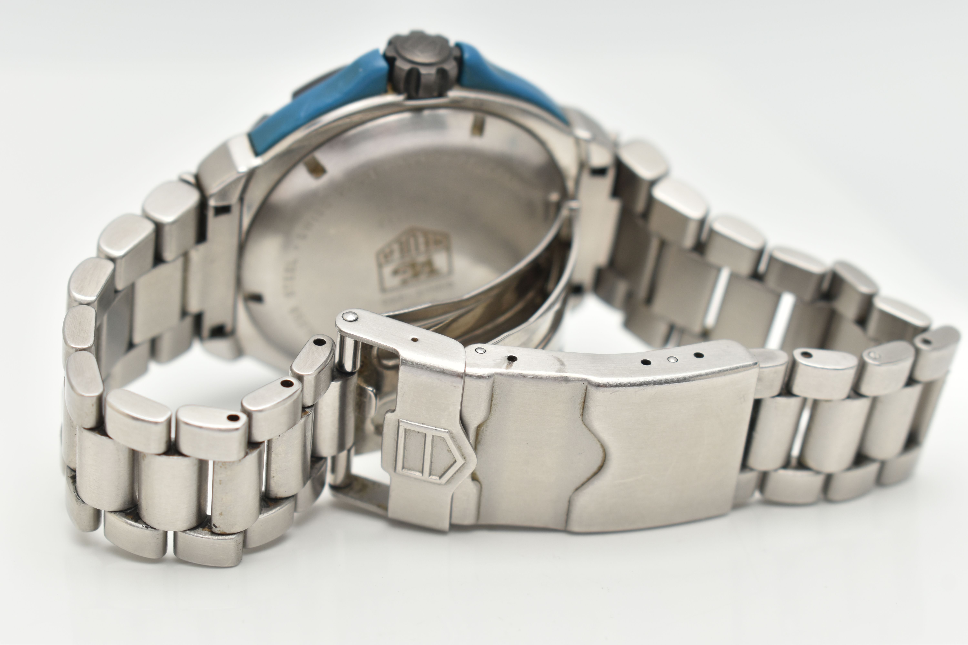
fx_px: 2218
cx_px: 484
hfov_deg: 24.6
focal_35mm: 82
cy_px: 322
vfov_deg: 16.6
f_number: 8
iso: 200
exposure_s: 1/100
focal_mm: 55
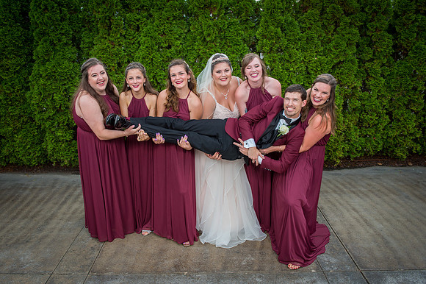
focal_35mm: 29
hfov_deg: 62.8
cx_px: 202
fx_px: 349
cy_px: 143
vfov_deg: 44.3
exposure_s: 1/90
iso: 200
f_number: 4.8
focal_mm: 28
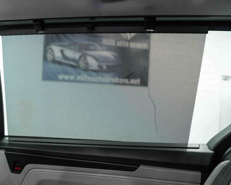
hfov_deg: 55.5
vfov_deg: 45.8
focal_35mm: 32
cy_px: 92
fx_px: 219
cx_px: 101
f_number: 3.2
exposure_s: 1/40
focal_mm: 28
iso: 3200
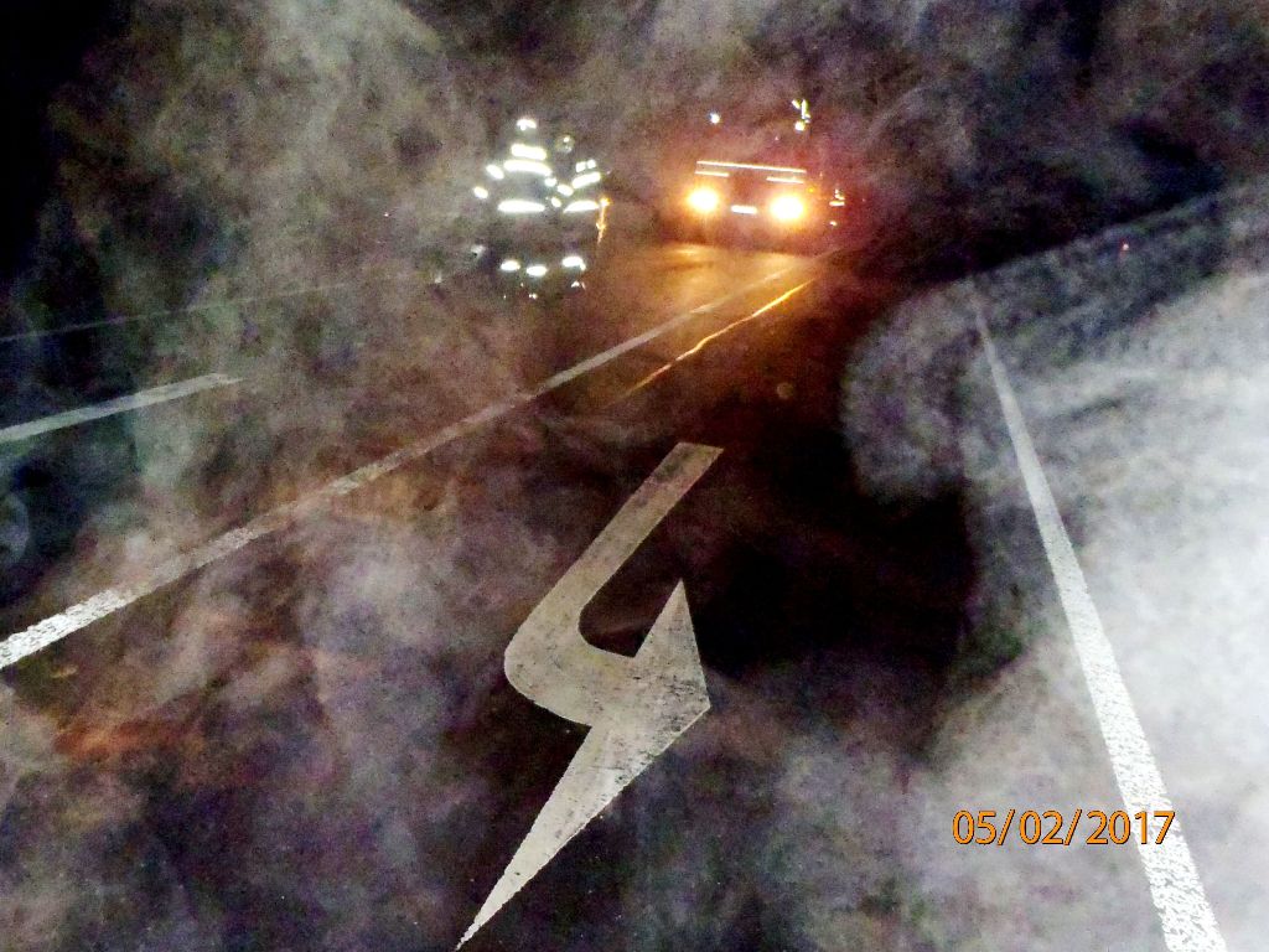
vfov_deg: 49.7
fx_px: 1026
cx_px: 634
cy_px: 476
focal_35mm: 28
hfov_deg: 63.4
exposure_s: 1/30
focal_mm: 5
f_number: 3.9
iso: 800
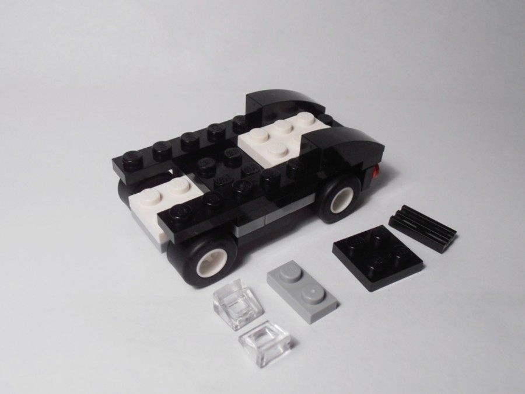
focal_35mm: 37
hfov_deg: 50.1
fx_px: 561
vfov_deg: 38.7
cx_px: 262
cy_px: 197
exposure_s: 1/60
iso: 80
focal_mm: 6.61
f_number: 3.9
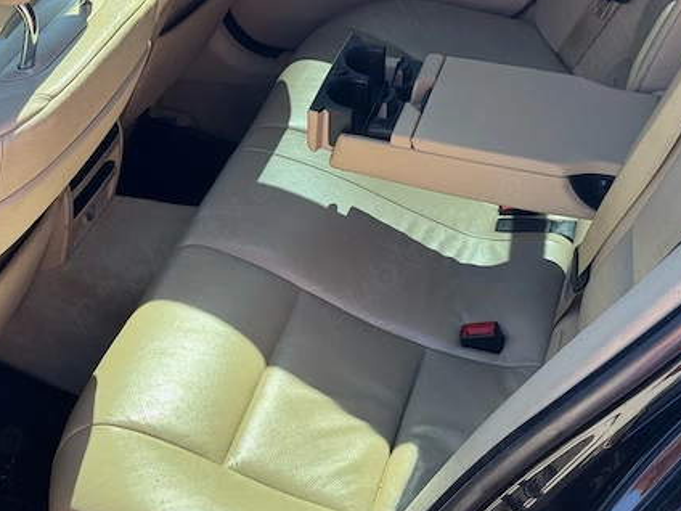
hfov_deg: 28.4
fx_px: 1338
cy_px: 259
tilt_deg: -34.8
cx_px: 234
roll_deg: +4.9
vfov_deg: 21.6
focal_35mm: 68
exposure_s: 1/739
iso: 64
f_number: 1.78
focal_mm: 6.76
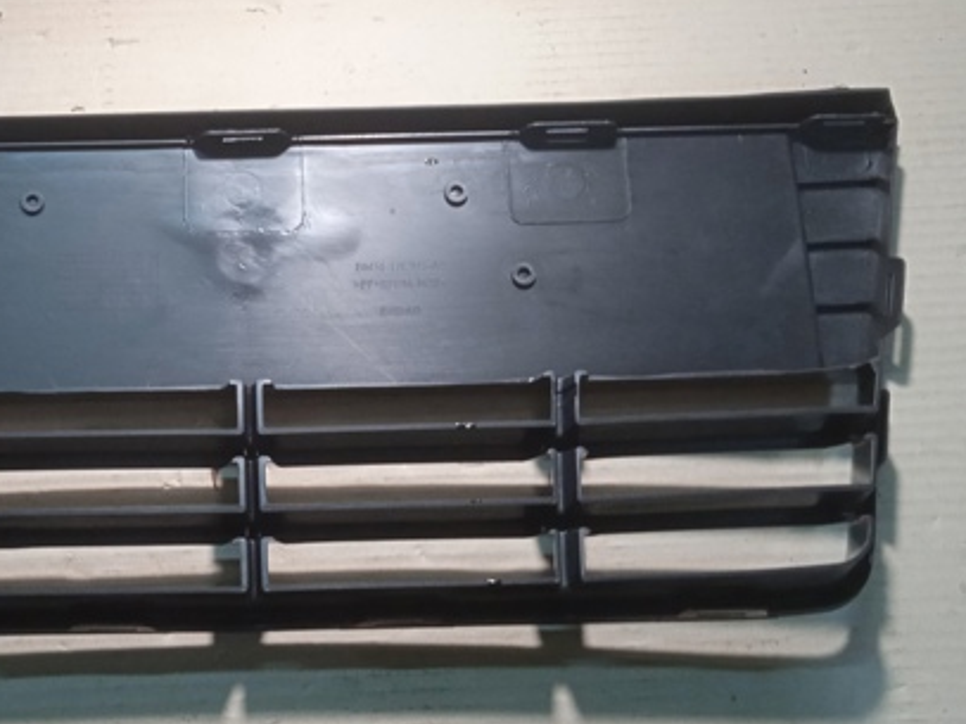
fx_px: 1228
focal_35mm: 44
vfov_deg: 32.9
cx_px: 235
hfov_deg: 41.6
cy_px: 366
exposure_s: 1/25
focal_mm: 3.43
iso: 355
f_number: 2.2
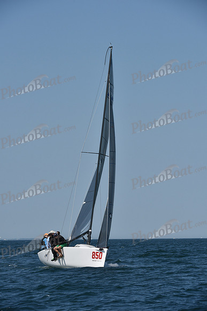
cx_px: 104
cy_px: 156
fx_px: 1724
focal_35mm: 200
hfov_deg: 6.9
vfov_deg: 10.3
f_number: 8
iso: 320
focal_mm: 200
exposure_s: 1/1600
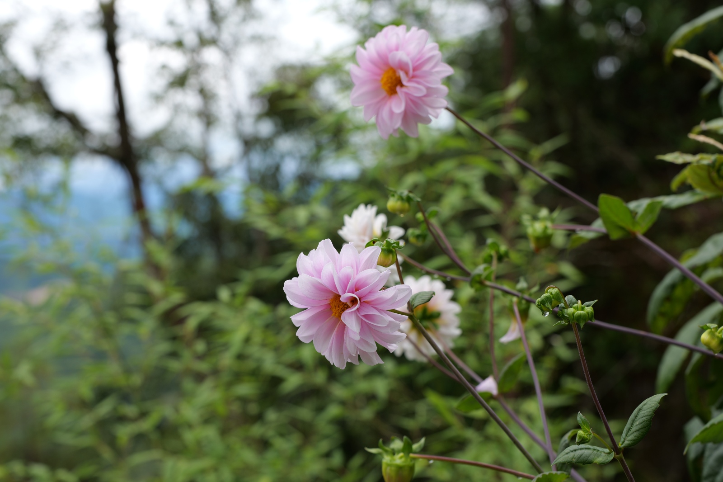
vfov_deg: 22.6
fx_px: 1205
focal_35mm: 60
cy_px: 241
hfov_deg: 33.4
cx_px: 362
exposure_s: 1/200
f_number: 5.6
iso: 100
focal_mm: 60
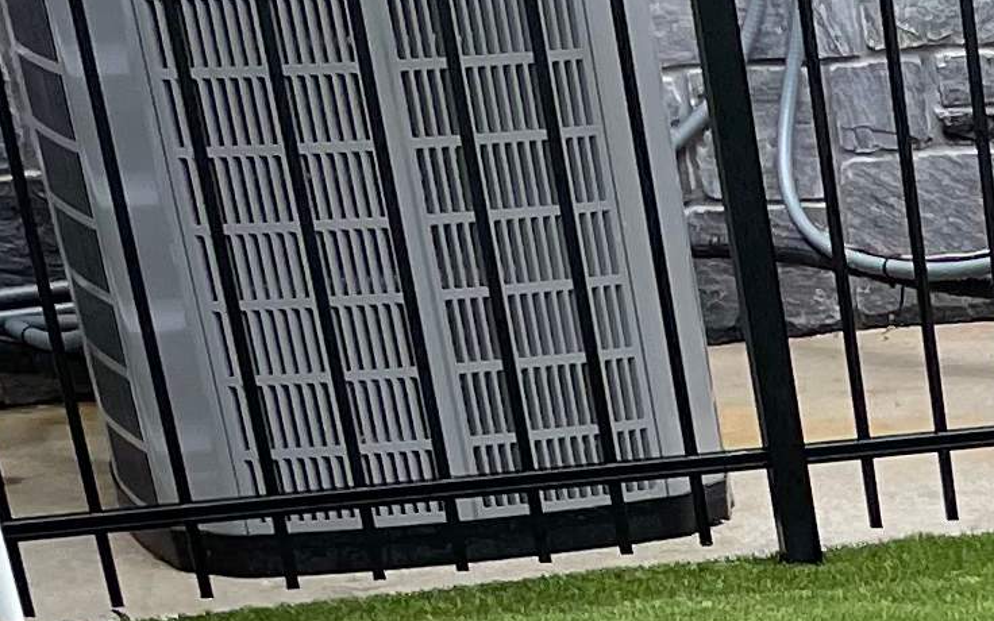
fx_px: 4091
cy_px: 1704
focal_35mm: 151
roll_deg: +0.5
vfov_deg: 7.8
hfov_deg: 12.0
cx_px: 2128
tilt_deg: -31.3
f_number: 1.6
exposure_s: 1/206
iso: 32
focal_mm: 4.2
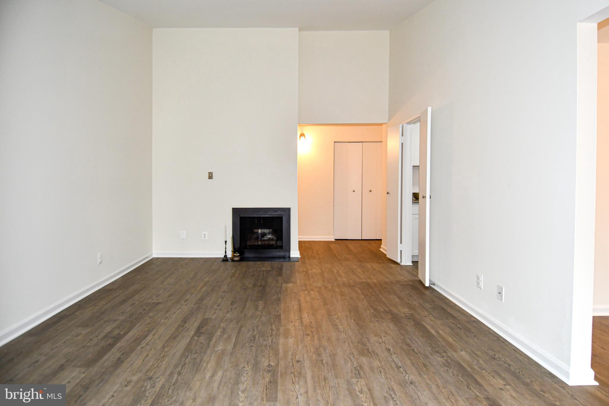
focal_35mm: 18
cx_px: 304
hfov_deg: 90.0
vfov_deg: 67.4
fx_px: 304
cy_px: 203
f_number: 4
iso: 500
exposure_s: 1/60
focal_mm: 12
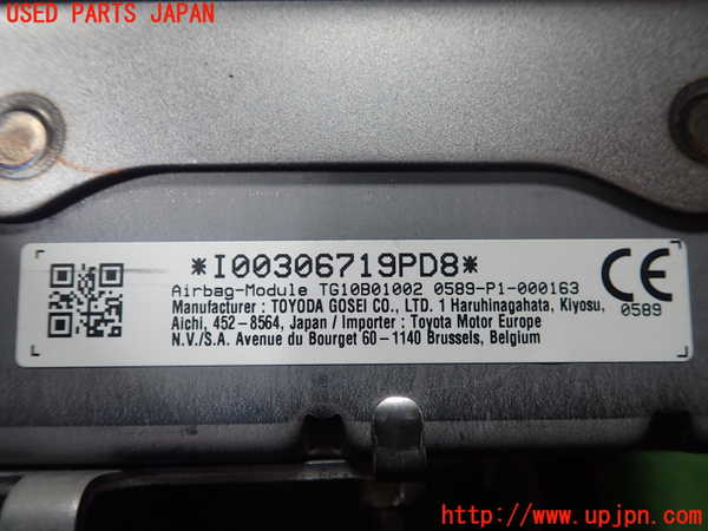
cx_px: 354
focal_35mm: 30
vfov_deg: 46.8
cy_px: 266
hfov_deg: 60.0
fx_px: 614
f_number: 2.3
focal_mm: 5.5
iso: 200
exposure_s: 1/125
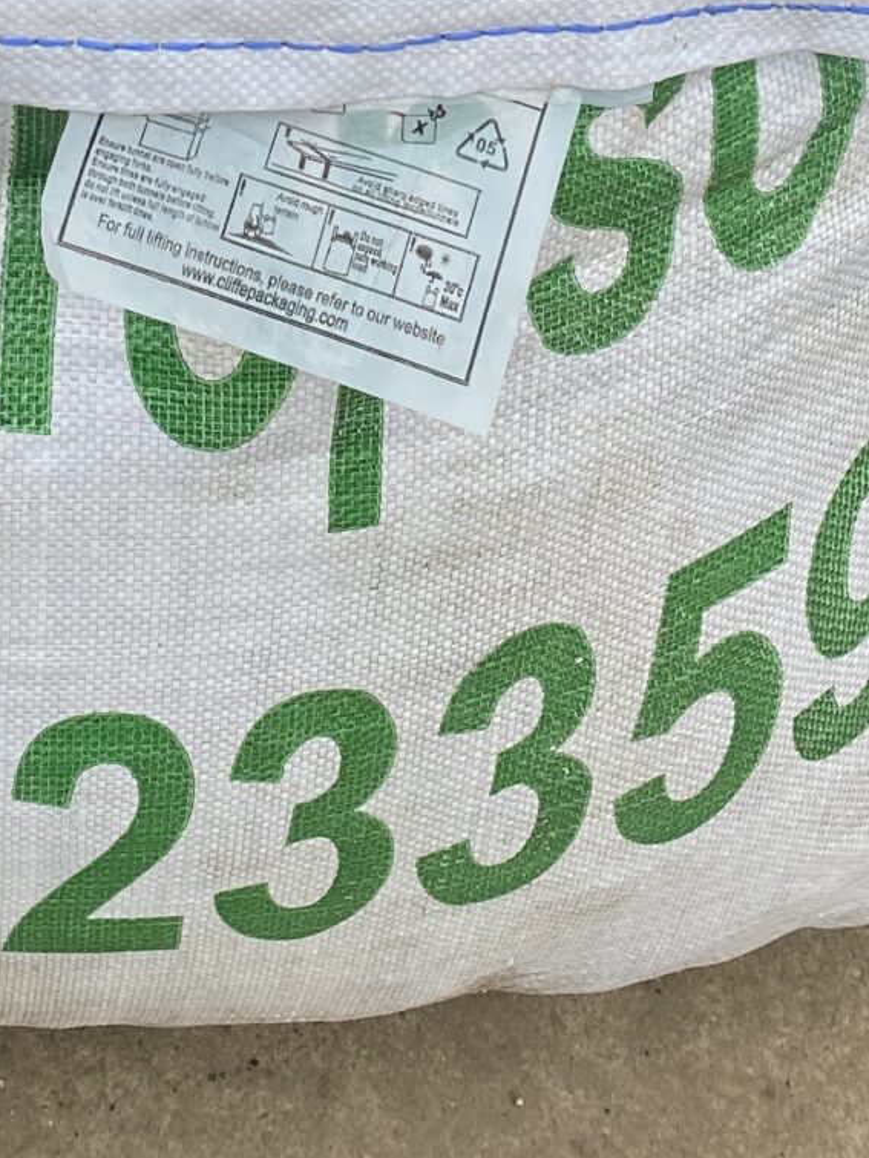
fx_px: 2946
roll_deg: -0.6
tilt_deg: -43.8
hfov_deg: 16.4
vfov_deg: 19.3
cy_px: -594
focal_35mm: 88
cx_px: -38
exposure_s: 1/1779
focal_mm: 4.25
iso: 32
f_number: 1.8
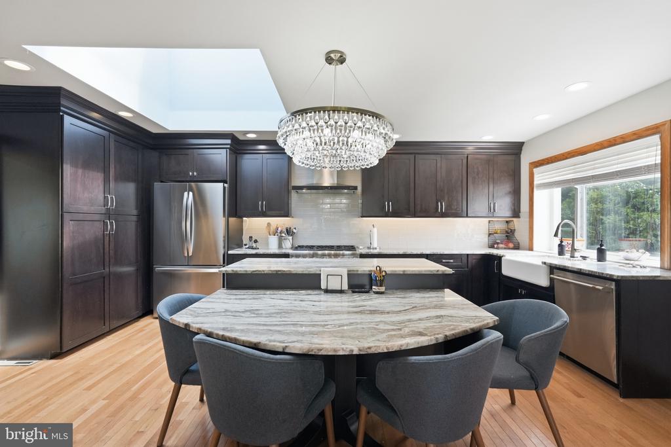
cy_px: 224
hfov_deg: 95.0
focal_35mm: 16
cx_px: 336
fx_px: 308
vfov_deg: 72.1
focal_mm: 16.5
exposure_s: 1/250
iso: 640
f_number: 5.6
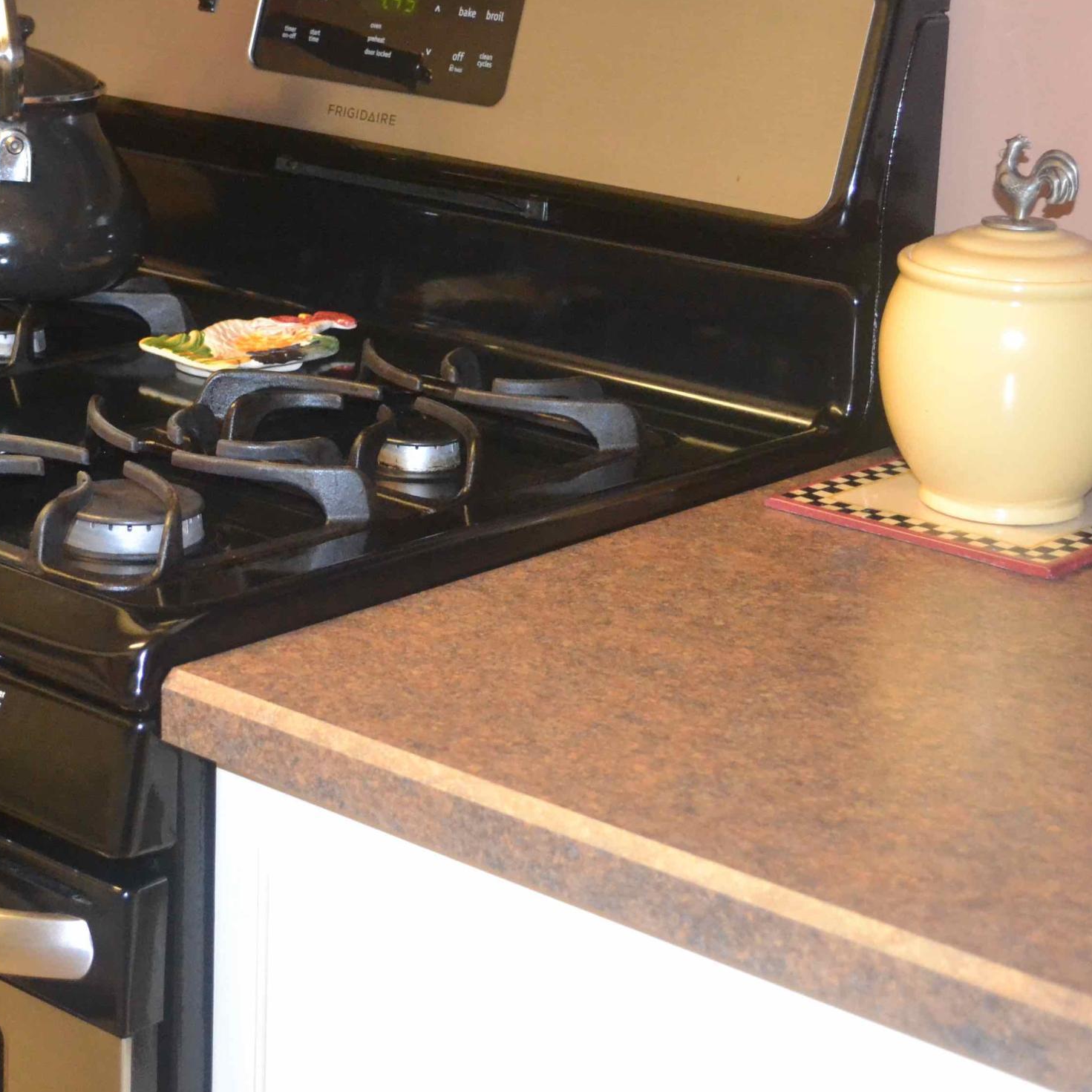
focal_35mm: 78
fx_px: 2784
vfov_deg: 22.1
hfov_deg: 22.0
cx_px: 264
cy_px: 373
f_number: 4.5
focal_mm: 30
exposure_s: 1/60
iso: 3200
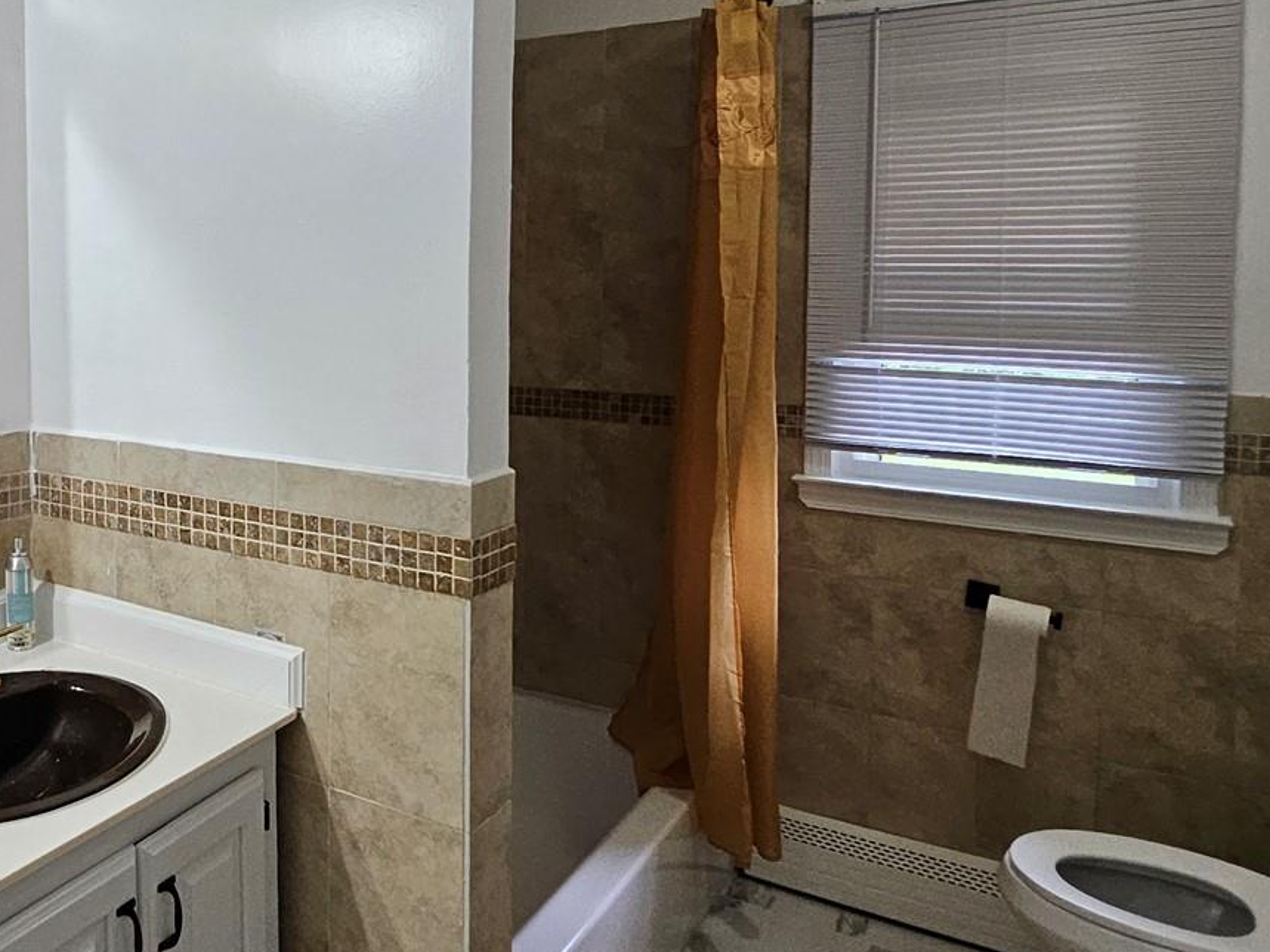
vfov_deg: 44.6
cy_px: 300
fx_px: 1137
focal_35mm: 31
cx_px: 180
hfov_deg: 52.8
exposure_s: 1/60
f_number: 2.2
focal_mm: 1.74
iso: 200
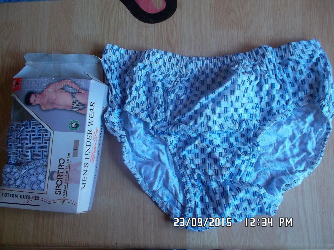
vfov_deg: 49.7
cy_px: 125
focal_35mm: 28
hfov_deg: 63.4
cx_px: 167
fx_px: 270
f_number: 3.3
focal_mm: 4.1
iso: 220
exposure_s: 1/45
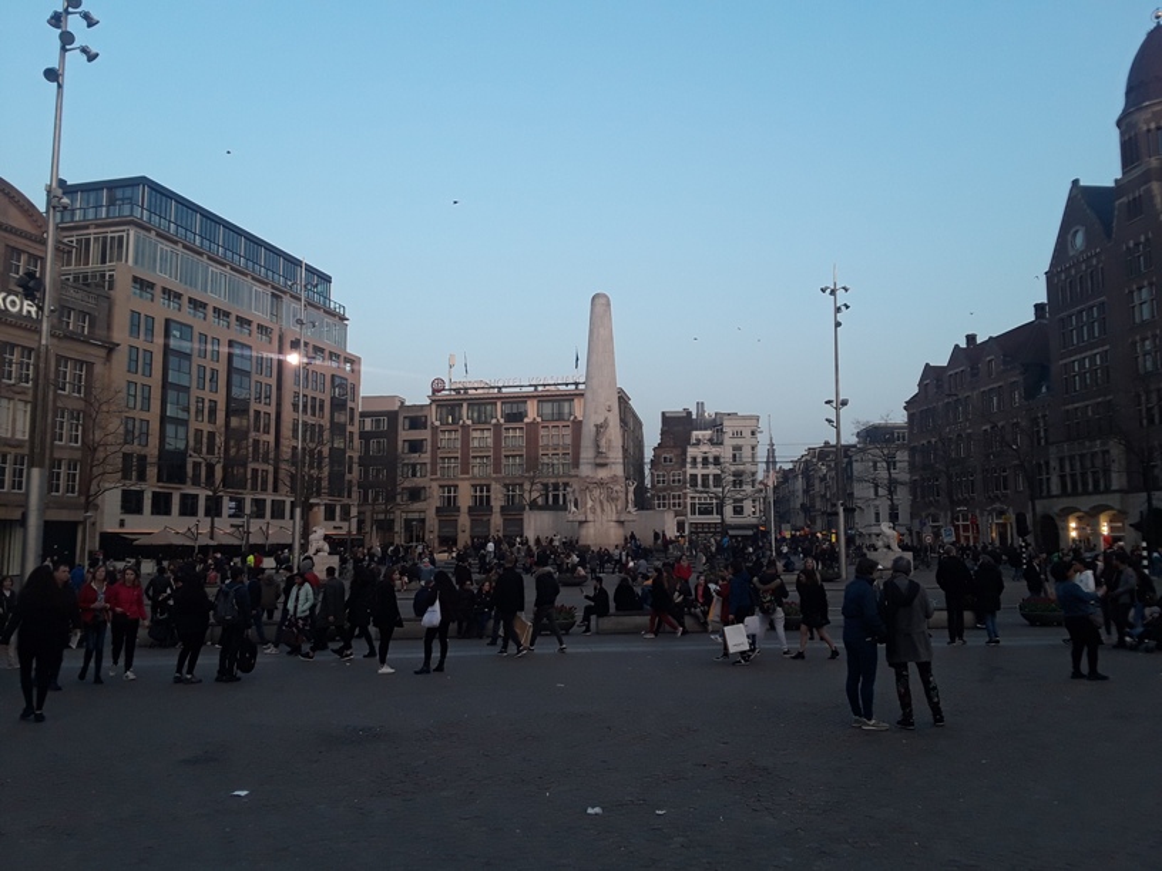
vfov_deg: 49.7
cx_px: 581
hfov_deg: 63.4
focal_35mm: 28
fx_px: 940
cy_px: 436
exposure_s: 1/259
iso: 40
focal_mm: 2.9
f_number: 1.9
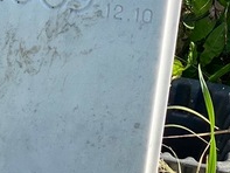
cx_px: -19
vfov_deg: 6.9
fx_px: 1403
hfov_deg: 9.3
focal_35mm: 211
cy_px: -98
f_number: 2
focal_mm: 6
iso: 20
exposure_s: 1/578
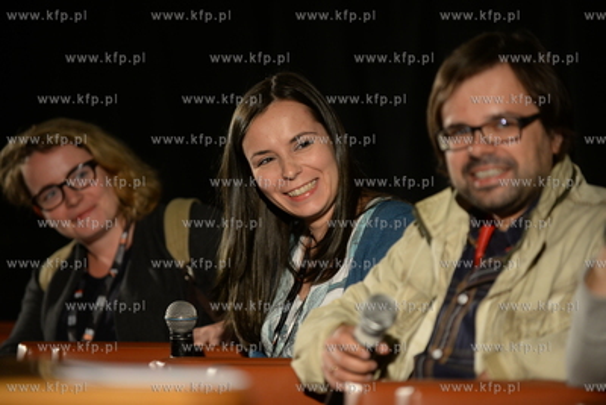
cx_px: 303
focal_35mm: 200
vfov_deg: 6.9
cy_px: 202
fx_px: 3368
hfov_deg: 10.3
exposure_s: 1/125
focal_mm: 200
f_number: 2.8
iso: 800
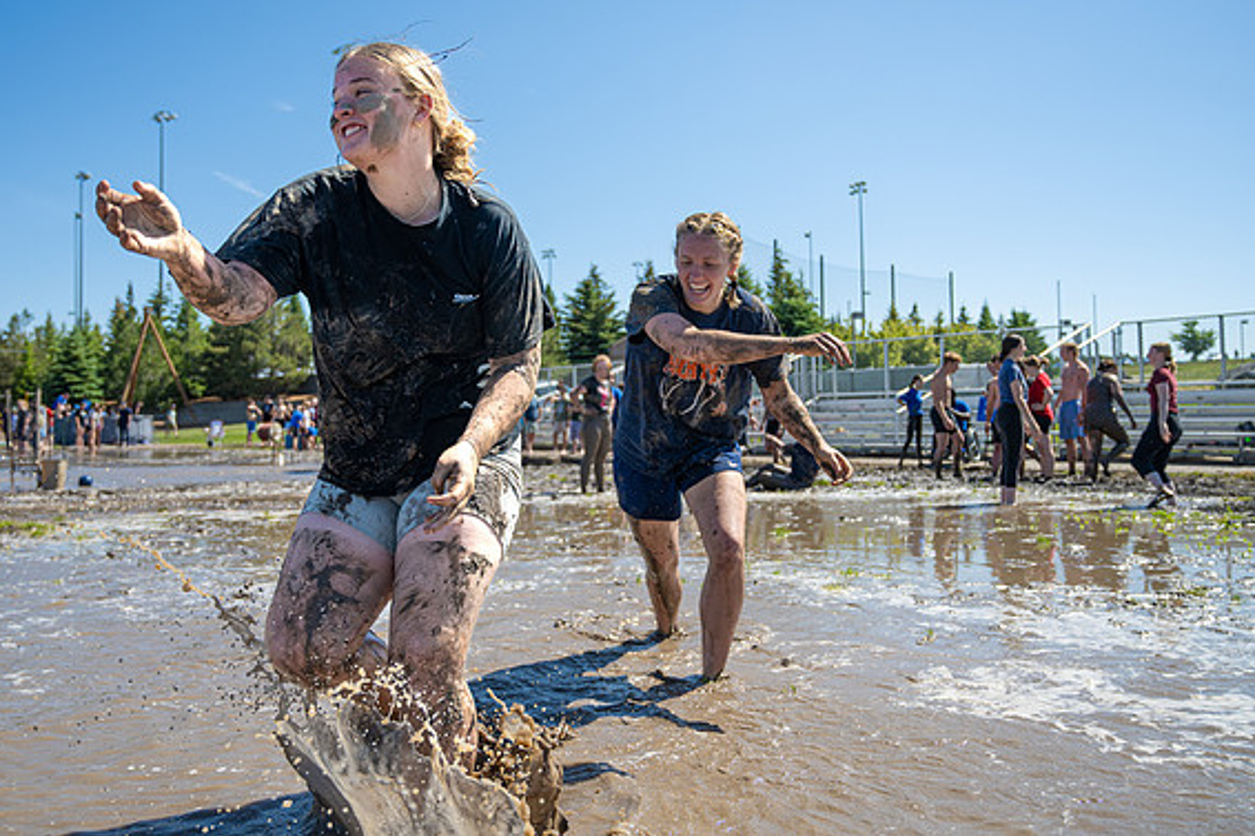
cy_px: 374
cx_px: 602
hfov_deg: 55.8
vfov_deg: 38.8
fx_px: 1185
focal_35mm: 34
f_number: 4
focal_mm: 30.5
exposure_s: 1/1250
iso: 100
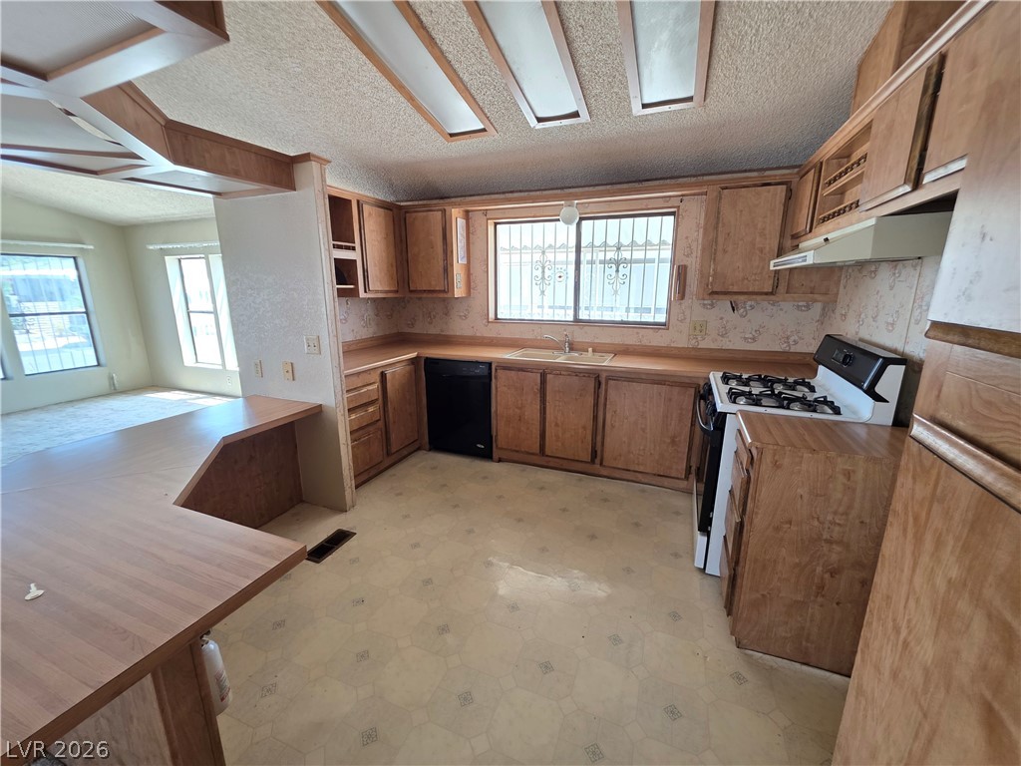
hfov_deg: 106.2
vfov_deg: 89.9
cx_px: 510
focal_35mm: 13
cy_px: 383
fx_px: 383
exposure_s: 1/60
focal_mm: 2.2
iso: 160
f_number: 1.9
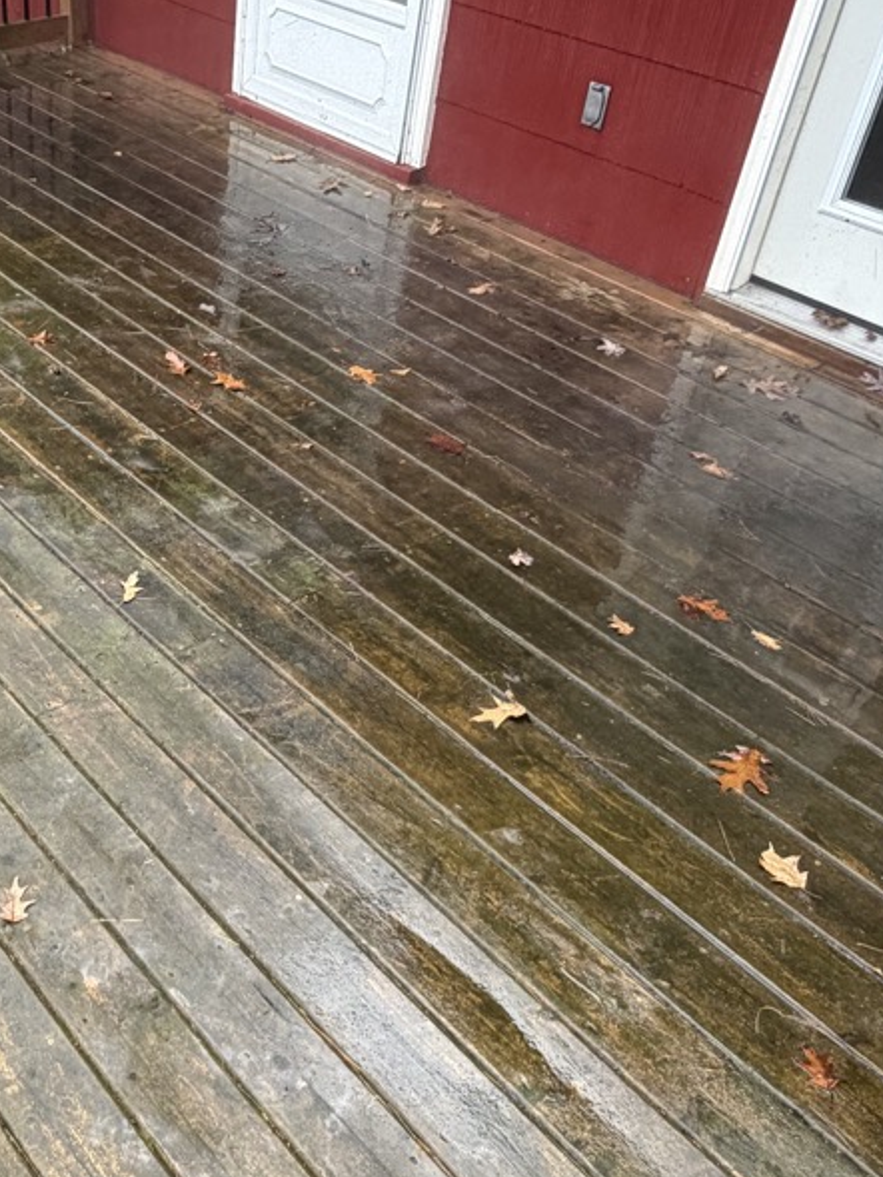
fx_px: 1292
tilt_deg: -40.4
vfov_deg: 48.9
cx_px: 128
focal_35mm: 38
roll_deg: -0.2
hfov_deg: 36.0
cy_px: 659
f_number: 2.2
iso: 160
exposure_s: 1/121
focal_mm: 2.22
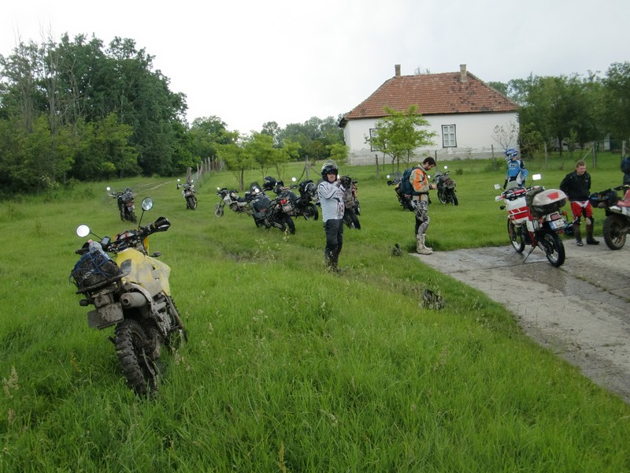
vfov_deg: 37.7
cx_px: 315
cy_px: 236
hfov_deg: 49.0
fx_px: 692
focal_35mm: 38
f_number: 3.9
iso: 64
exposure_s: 1/100
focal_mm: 6.66
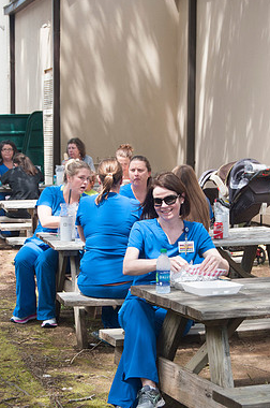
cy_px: 227
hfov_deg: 17.0
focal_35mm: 80
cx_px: 127
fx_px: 903
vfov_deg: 25.4
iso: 200
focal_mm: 45
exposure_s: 1/500
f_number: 5.6
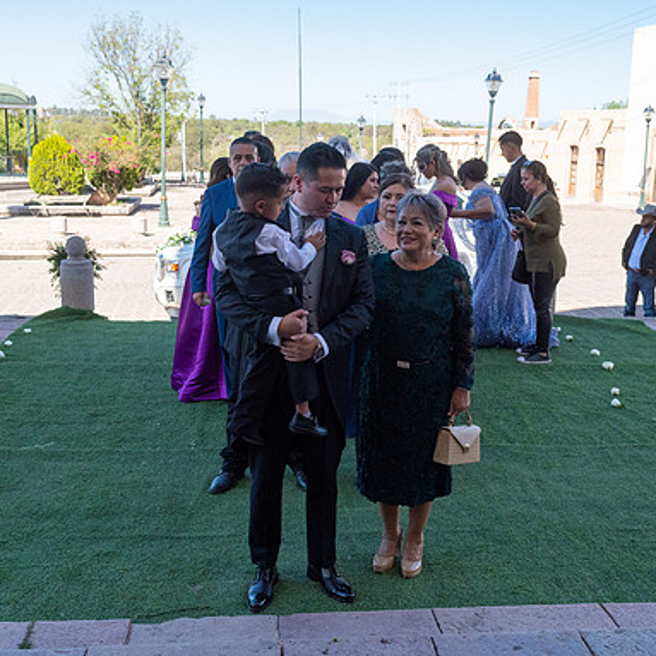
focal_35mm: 45
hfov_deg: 37.5
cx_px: 341
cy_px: 328
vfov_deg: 37.6
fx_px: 965
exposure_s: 1/4000
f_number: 5
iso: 1600
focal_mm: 35
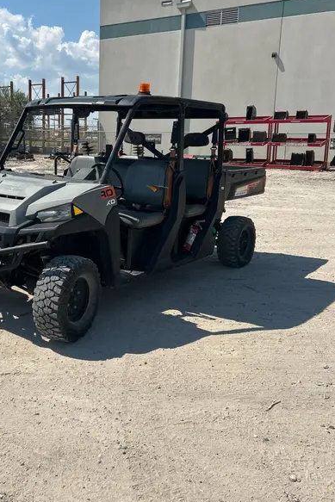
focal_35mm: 34
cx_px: 109
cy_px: 229
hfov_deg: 38.4
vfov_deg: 55.7
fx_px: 474
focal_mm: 5.7
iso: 50
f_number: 1.5
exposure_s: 1/7463
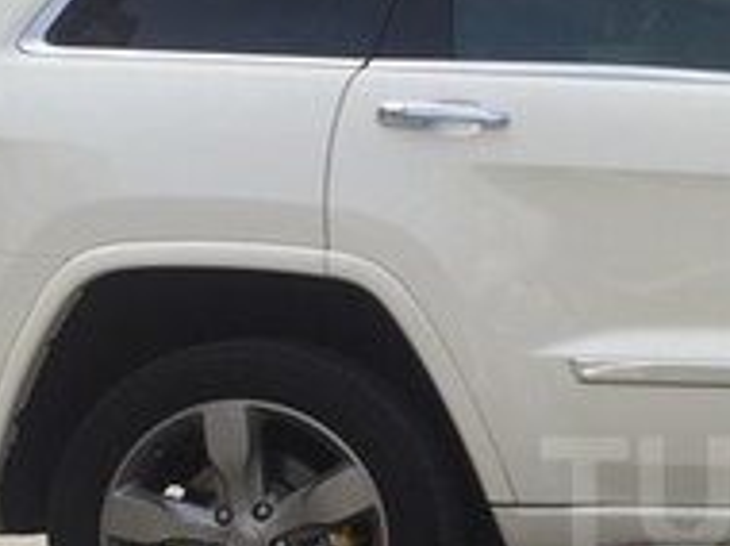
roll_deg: -0.3
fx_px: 2127
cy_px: 494
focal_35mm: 101
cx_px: 934
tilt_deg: -7.7
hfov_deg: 18.2
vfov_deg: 14.5
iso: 32
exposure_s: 1/1099
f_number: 2.2
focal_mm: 4.15
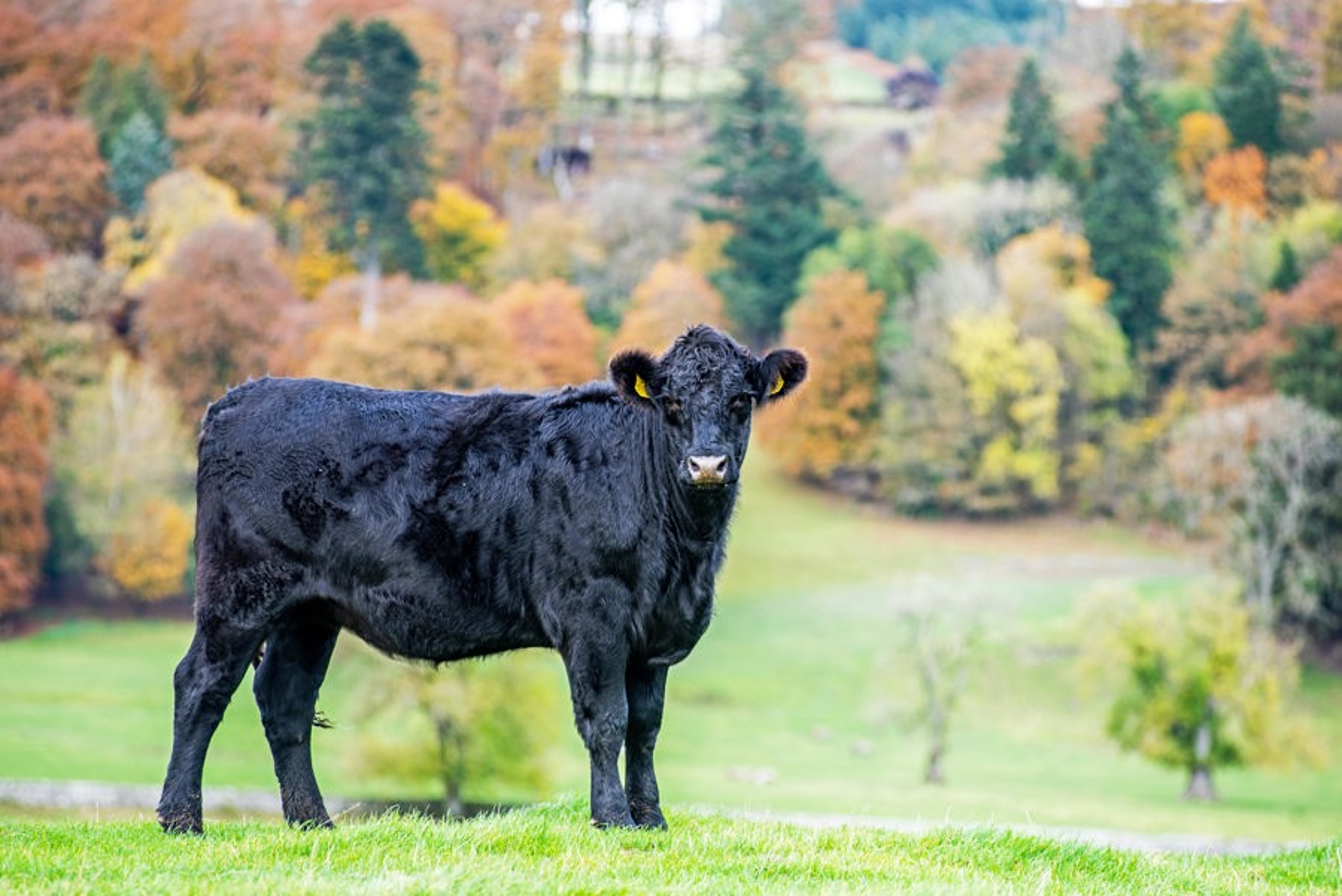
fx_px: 7459
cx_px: 671
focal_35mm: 200
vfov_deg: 6.9
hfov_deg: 10.3
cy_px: 448
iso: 400
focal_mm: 200
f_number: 5
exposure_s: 1/160
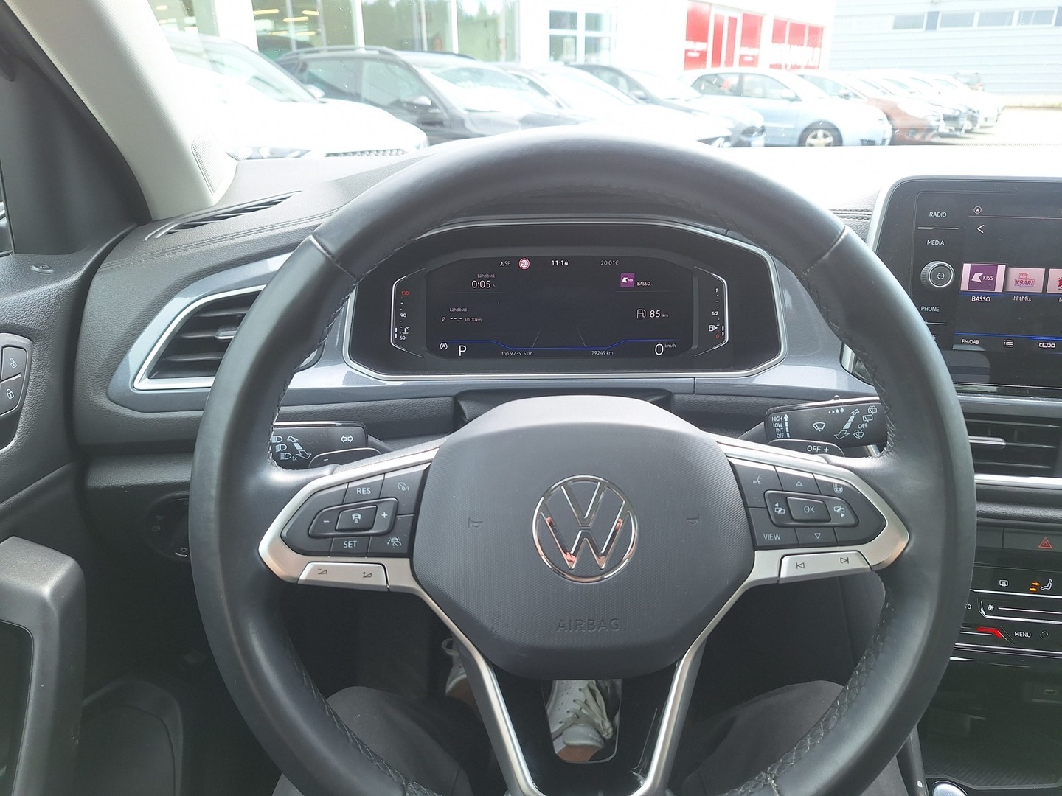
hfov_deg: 73.9
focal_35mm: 23
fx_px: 706
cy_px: 398
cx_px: 531
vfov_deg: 58.9
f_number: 1.8
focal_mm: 5.54
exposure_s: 1/260
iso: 40
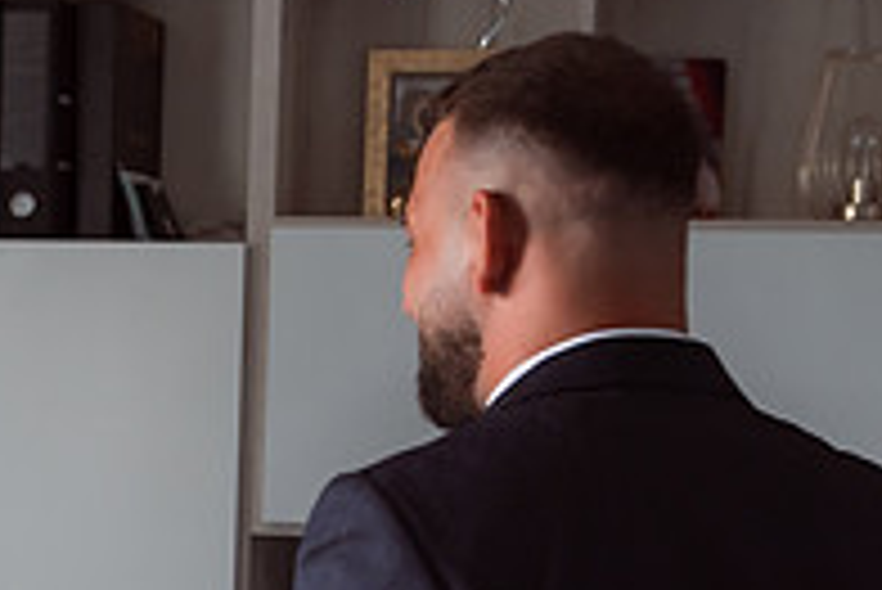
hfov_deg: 16.8
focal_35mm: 118
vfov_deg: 11.5
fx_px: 2893
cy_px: 634
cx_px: -70
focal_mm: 36
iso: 500
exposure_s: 1/250
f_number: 2.8
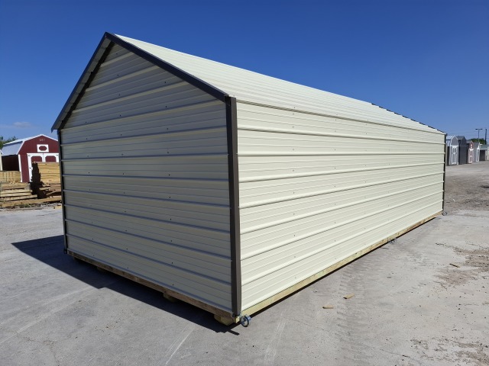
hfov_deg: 73.9
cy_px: 183
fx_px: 325
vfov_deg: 58.9
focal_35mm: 23
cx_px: 244
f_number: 1.8
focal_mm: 5.54
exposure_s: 1/2907
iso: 50
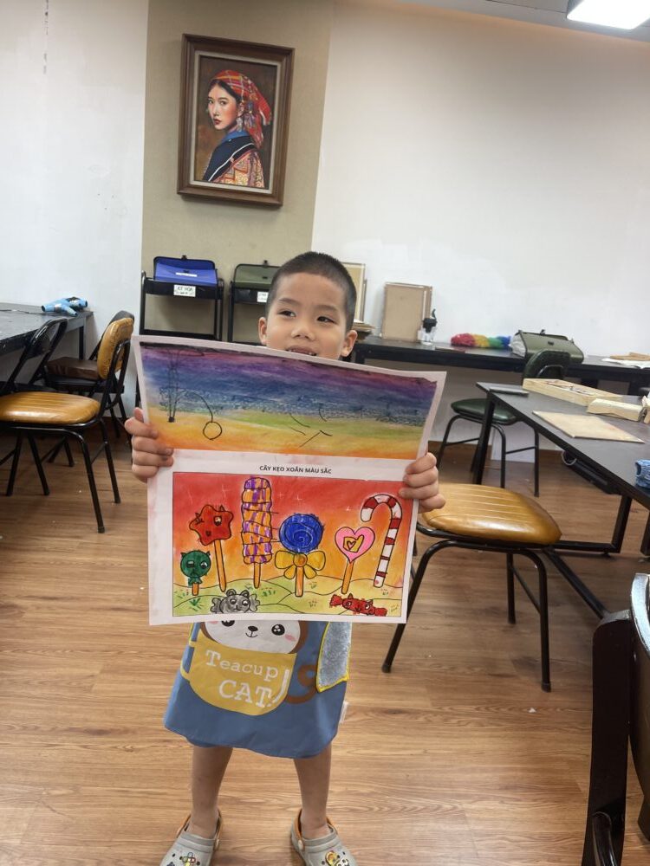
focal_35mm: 25
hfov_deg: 54.9
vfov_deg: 69.4
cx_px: 325
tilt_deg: -14.3
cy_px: 433
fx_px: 626
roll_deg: -5.6
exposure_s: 1/100
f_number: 1.6
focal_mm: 5.1
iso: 80
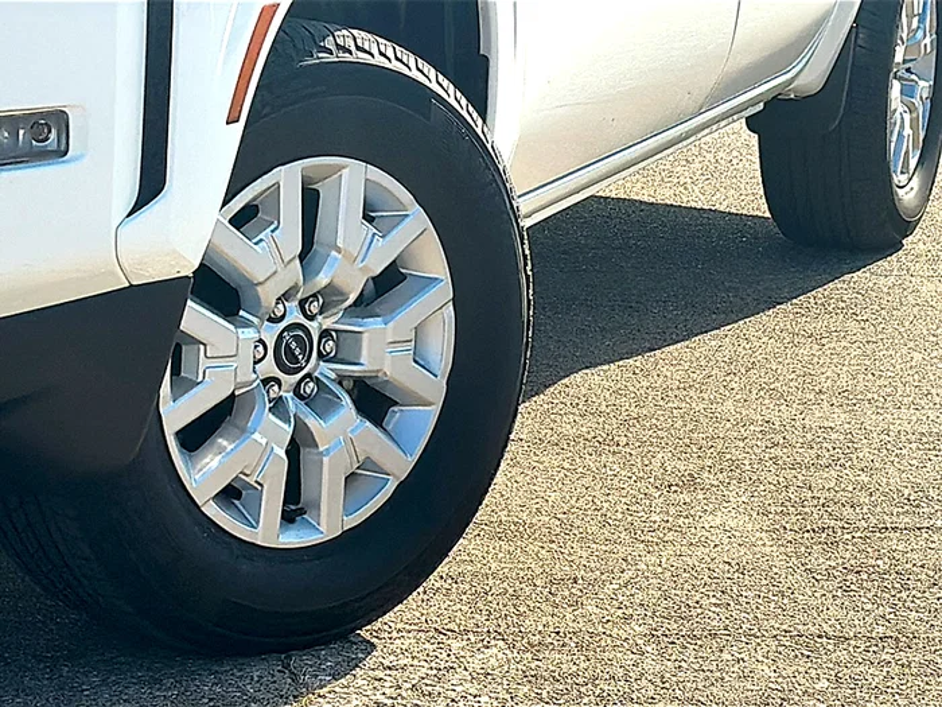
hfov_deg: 19.6
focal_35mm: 100
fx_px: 2721
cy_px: 354
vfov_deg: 14.8
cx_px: 471
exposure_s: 1/4808
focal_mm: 6.86
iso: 100
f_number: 1.78
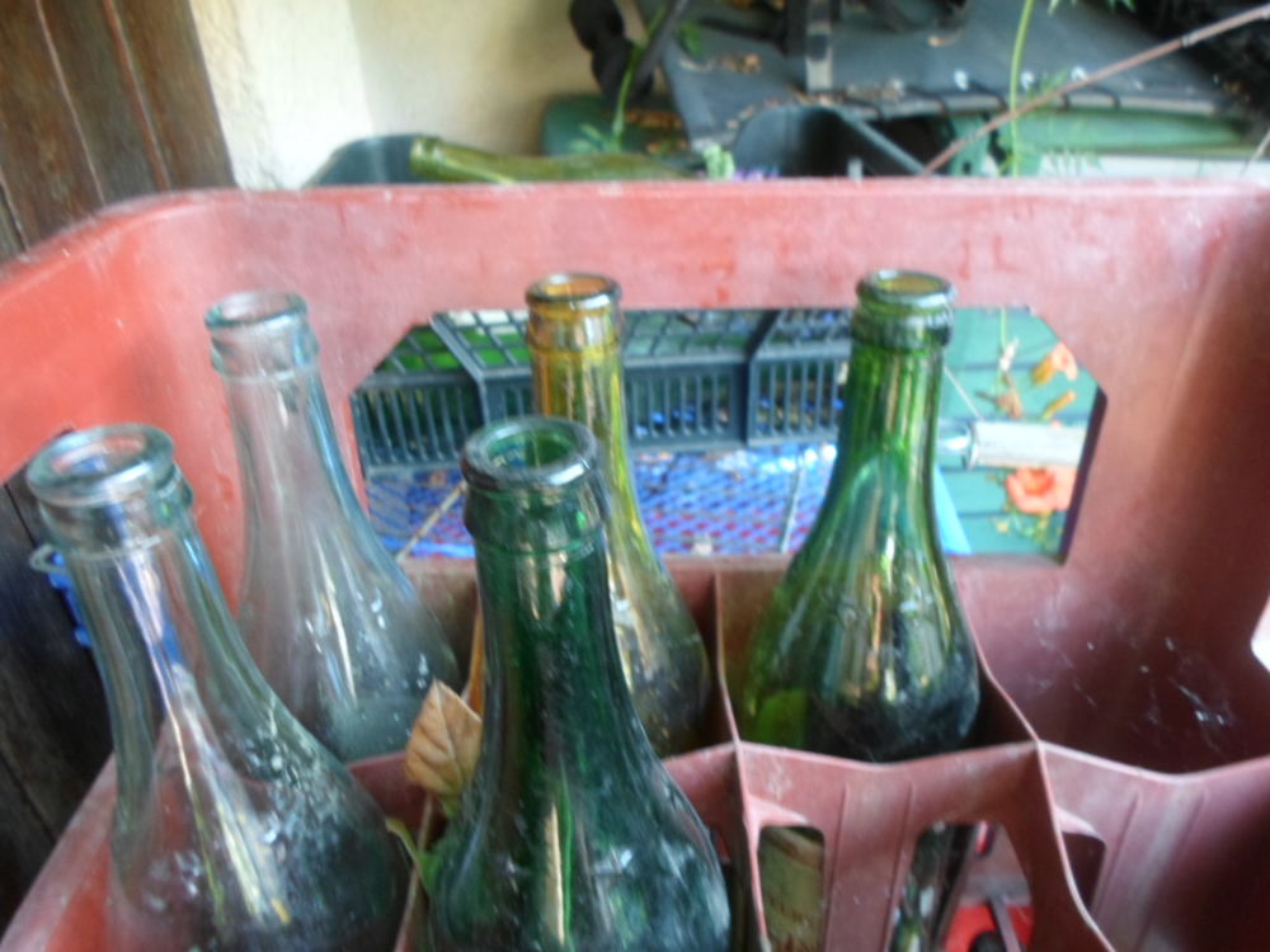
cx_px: 635
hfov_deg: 69.4
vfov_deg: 54.9
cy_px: 476
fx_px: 917
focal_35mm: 25
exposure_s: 1/30
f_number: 2.5
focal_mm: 4.5
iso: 100
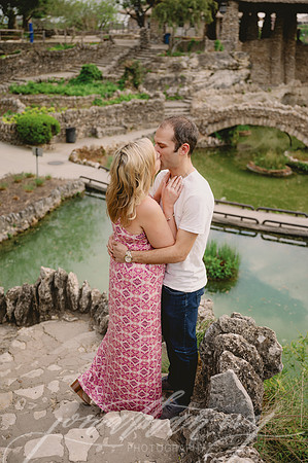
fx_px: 476
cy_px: 232
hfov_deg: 35.9
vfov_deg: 51.9
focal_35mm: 37
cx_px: 154
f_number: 2.8
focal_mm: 37
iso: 80
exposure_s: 1/400
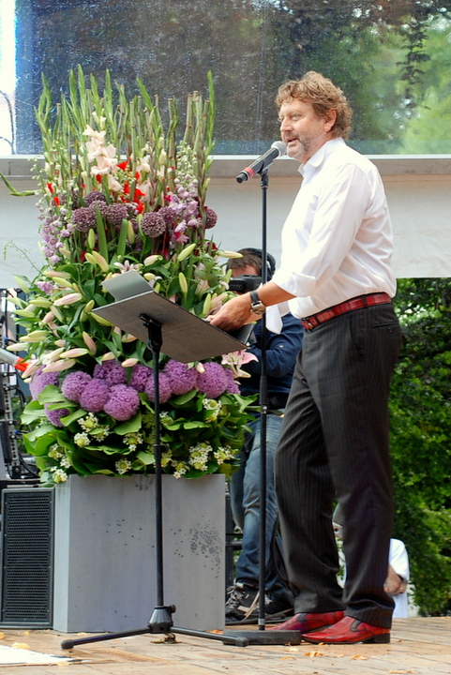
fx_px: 1351
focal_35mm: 72
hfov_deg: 19.0
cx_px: 226
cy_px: 338
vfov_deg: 28.1
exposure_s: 1/30
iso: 320
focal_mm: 48
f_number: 4.8
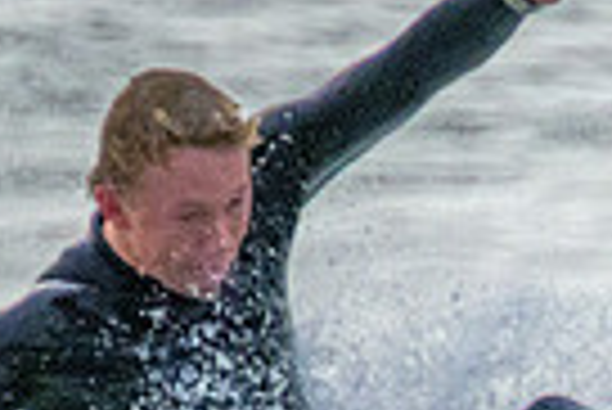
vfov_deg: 0.3
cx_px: 1412
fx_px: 78844
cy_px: 963
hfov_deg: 0.4
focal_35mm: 4633
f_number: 11
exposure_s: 1/2000
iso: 5600
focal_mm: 800
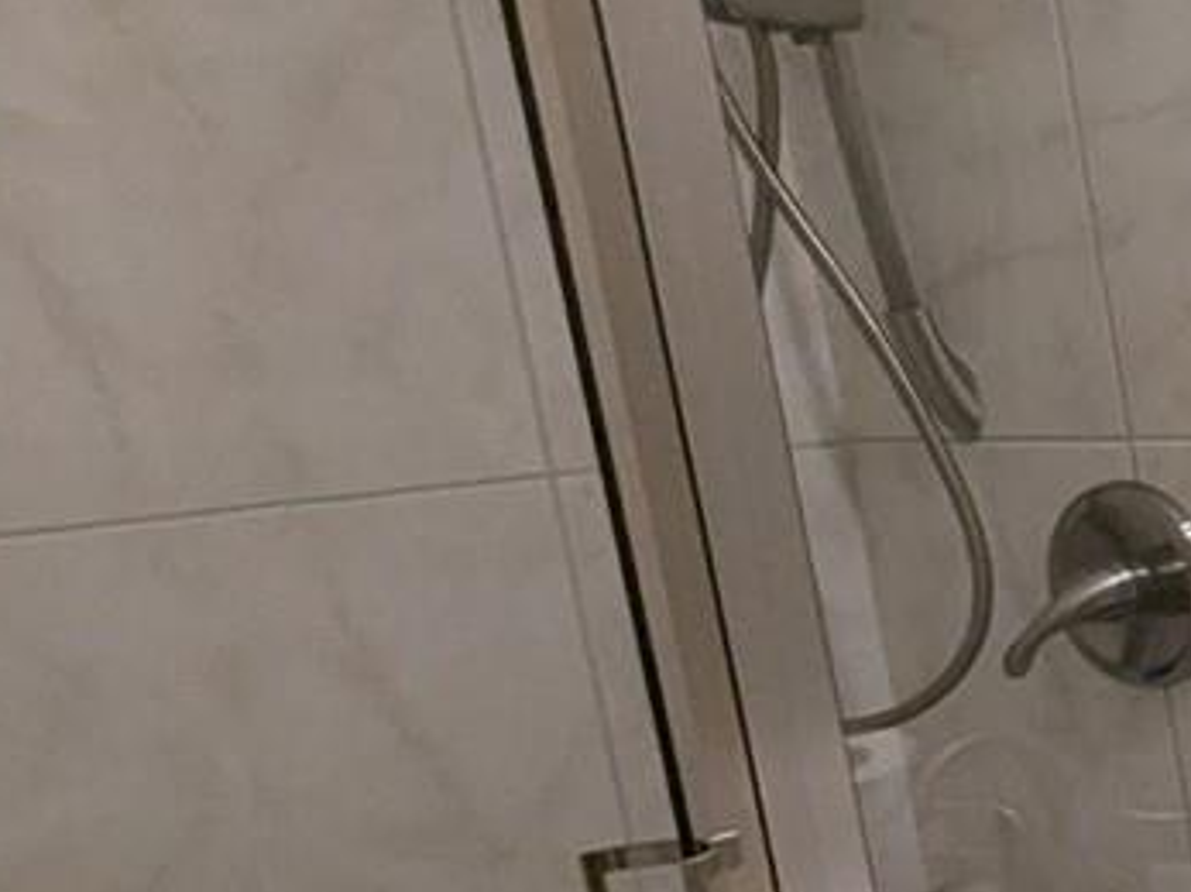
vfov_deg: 24.1
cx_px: 2427
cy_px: 672
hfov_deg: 18.7
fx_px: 2064
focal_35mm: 60
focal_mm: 1.95
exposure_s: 1/40
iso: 53
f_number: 2.2
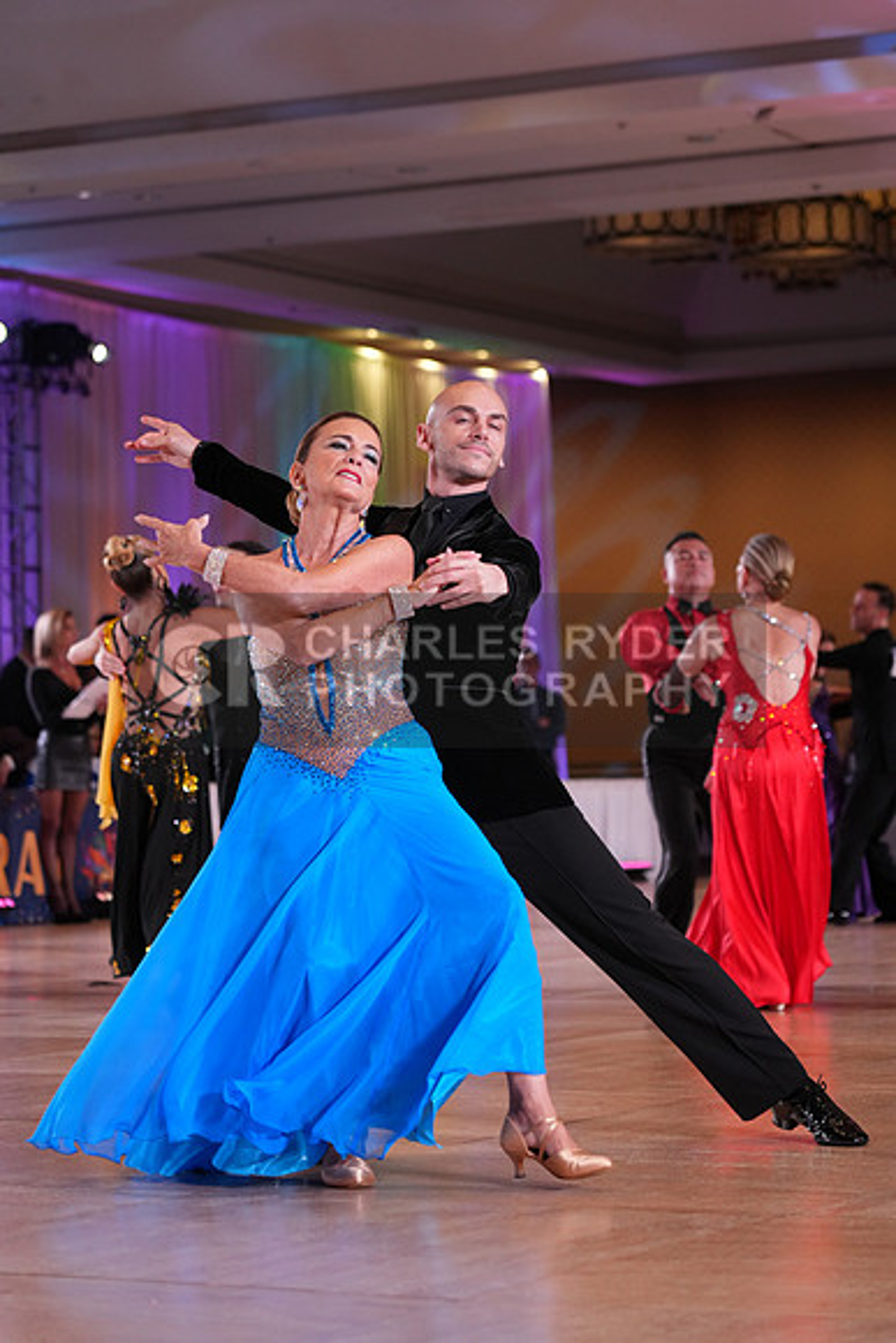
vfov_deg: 19.8
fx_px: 3843
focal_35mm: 103
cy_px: 672
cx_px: 448
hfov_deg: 13.3
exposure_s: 1/400
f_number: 4
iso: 2000
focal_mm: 103
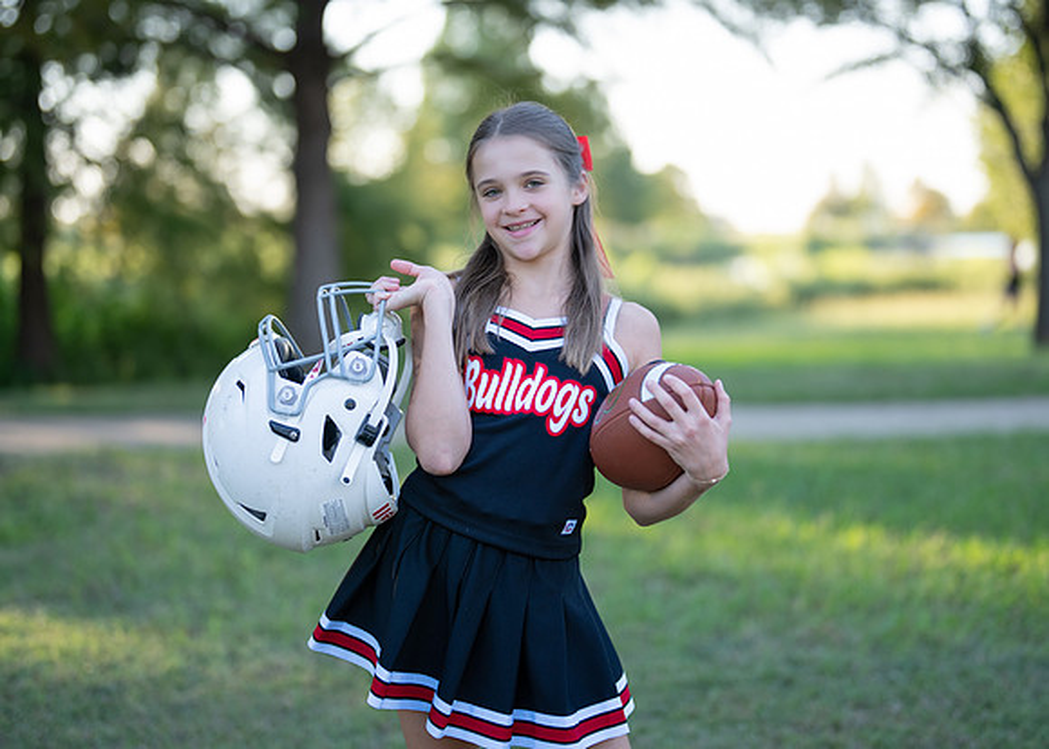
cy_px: 330
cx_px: 554
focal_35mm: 60
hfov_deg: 32.5
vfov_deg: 23.5
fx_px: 1801
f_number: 1.2
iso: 250
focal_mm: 50
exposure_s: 1/1600
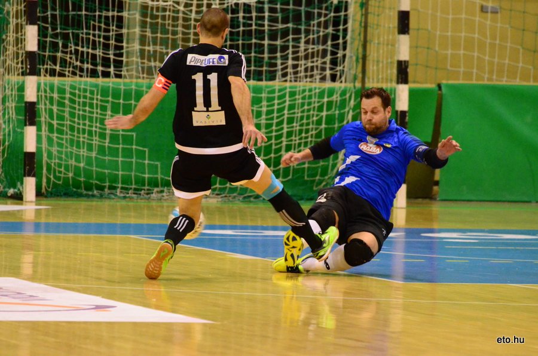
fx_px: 5369
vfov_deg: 3.8
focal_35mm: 360
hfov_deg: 5.7
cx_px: 269
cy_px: 178
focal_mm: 240
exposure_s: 1/500
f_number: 5.3
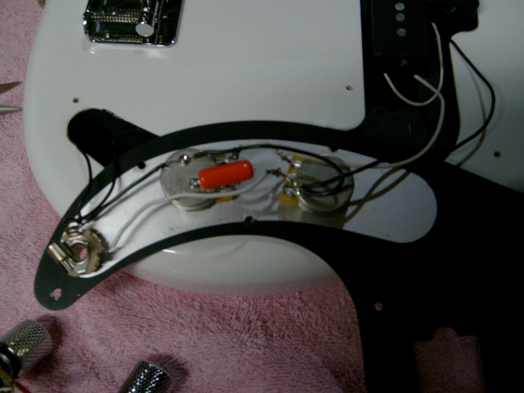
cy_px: 196
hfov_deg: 52.6
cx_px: 262
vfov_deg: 40.7
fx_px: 530
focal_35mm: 35
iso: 100
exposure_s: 1/30
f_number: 2.8
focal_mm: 5.8
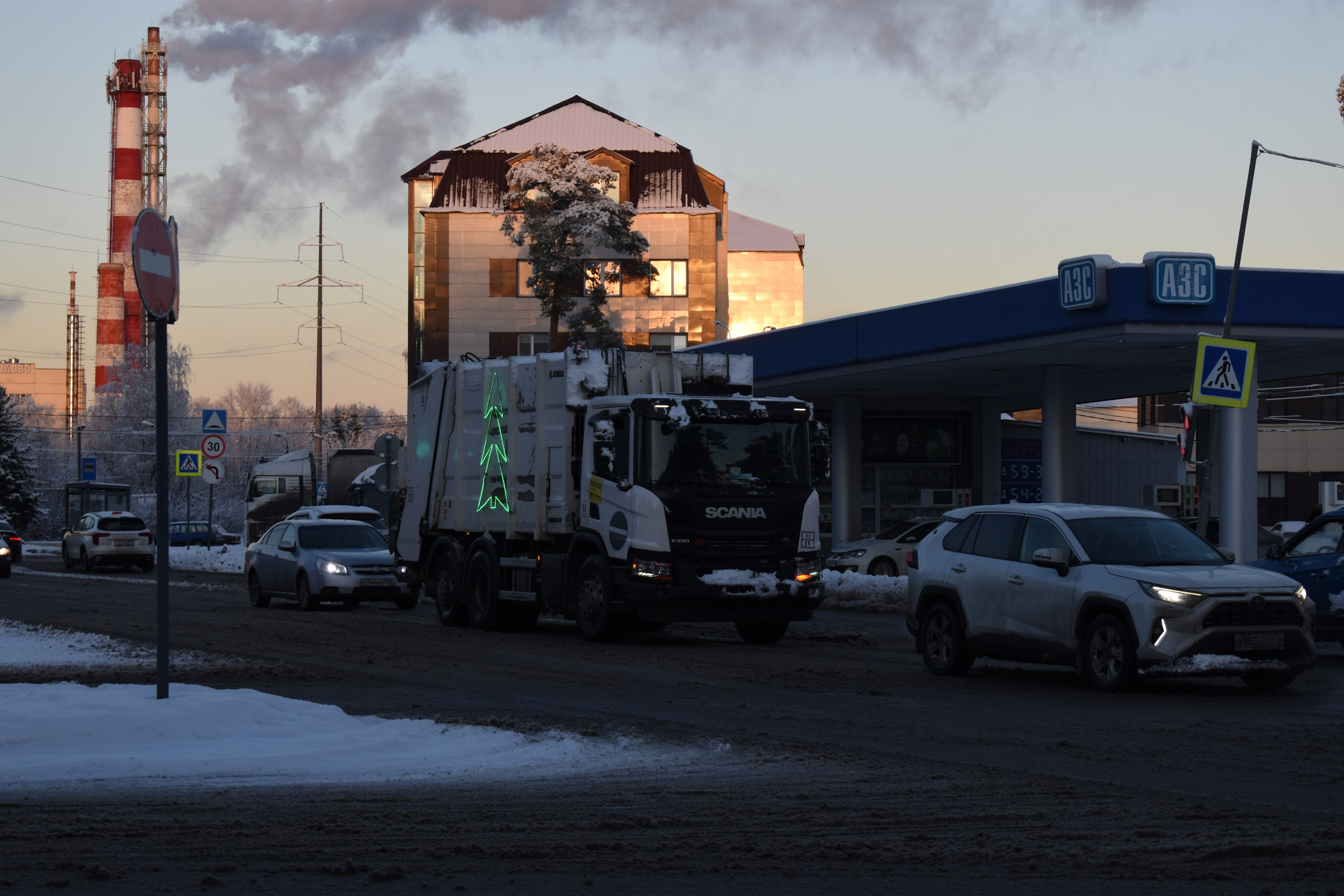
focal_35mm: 82
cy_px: 448
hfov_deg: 24.6
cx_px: 672
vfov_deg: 16.6
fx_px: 3080
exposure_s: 1/320
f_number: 7.1
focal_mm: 55
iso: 250
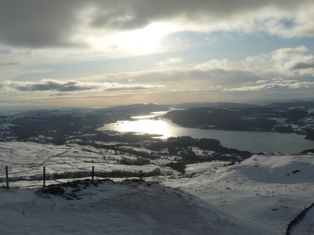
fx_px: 327
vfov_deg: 39.7
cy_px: 118
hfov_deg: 51.4
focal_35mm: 36
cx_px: 157
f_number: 8
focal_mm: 6
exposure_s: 1/800
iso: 100
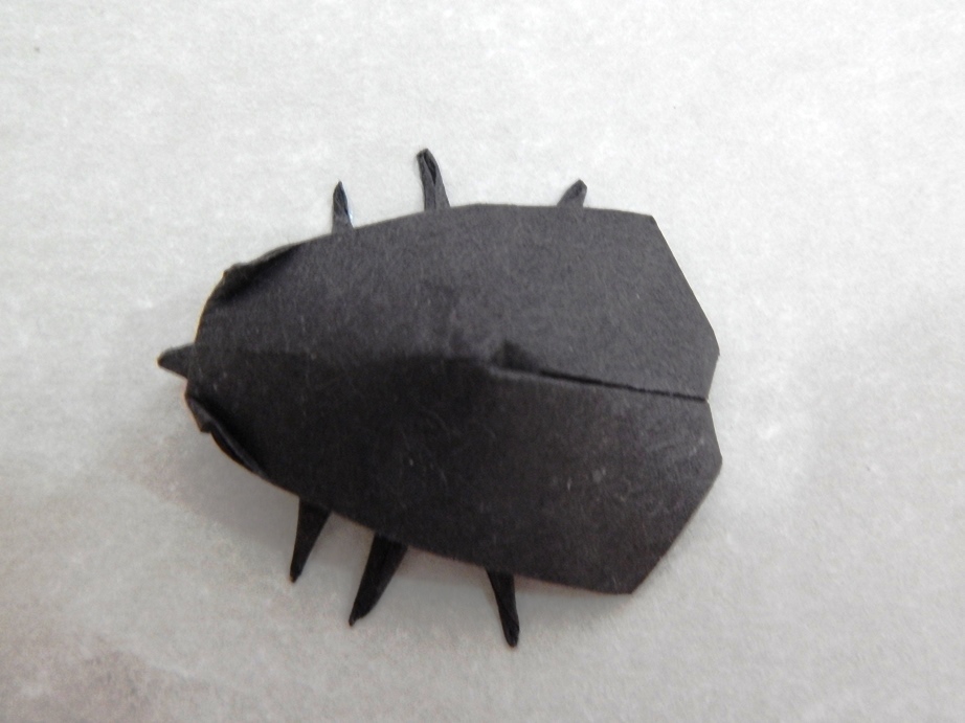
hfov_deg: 58.4
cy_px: 362
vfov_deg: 45.4
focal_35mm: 31
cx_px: 482
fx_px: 864
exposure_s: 1/8
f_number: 3.2
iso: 640
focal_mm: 5.6
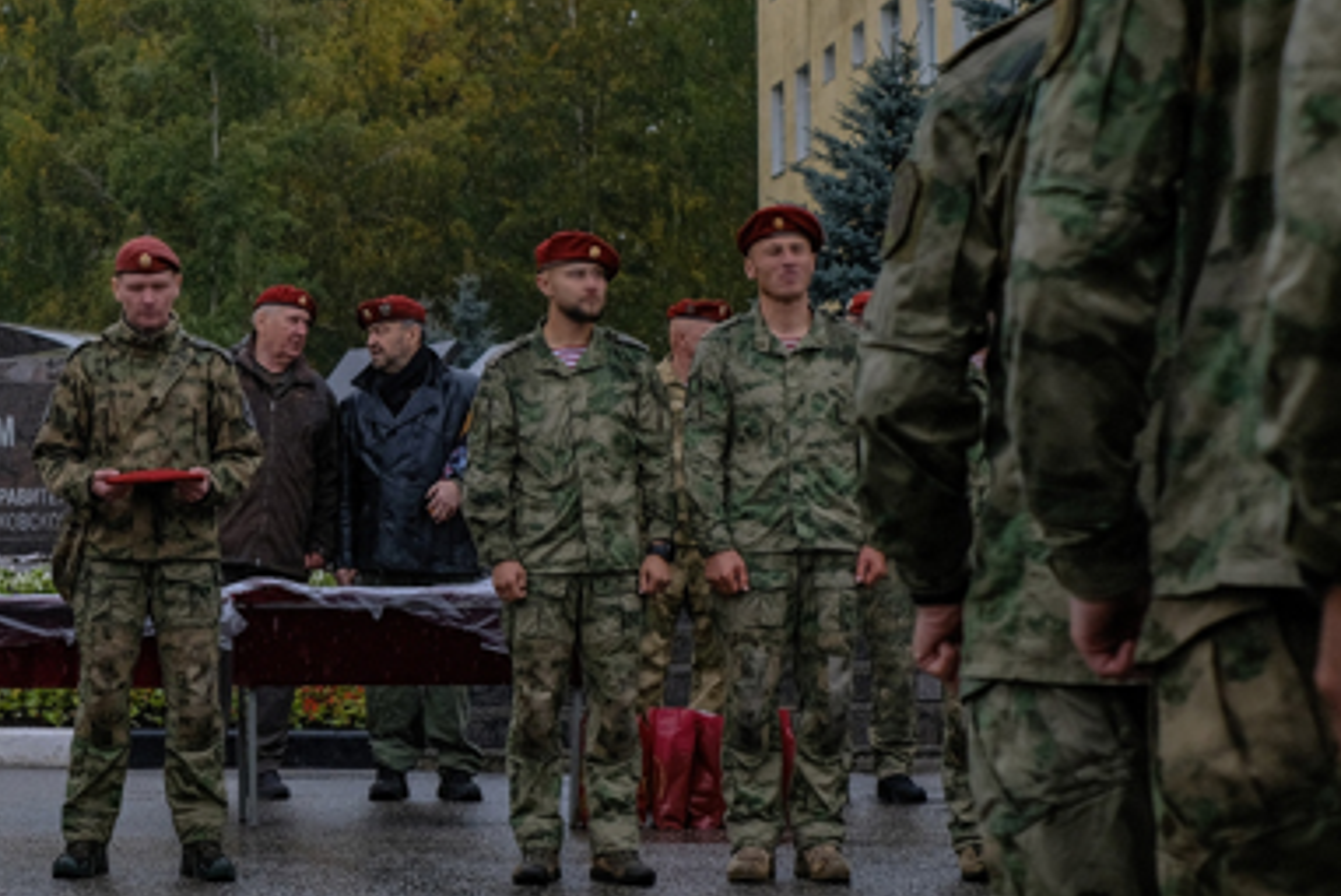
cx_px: 46
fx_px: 3875
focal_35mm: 104
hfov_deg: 19.2
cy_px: 545
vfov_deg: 13.2
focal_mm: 35
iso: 640
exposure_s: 1/500
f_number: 4
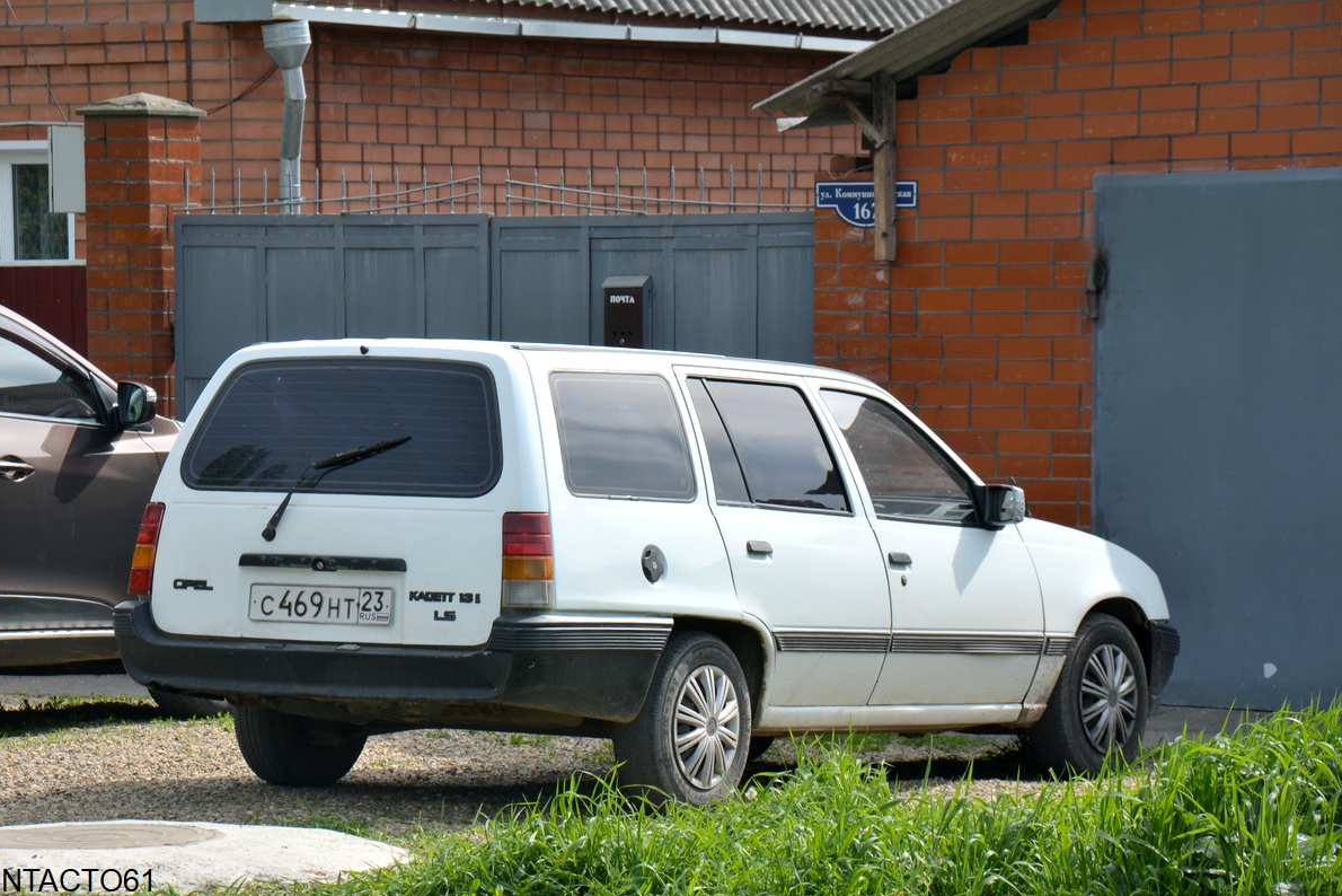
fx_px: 5071
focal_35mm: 136
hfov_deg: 15.1
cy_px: 449
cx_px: 666
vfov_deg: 10.1
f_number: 8
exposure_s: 1/250
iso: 125
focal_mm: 90
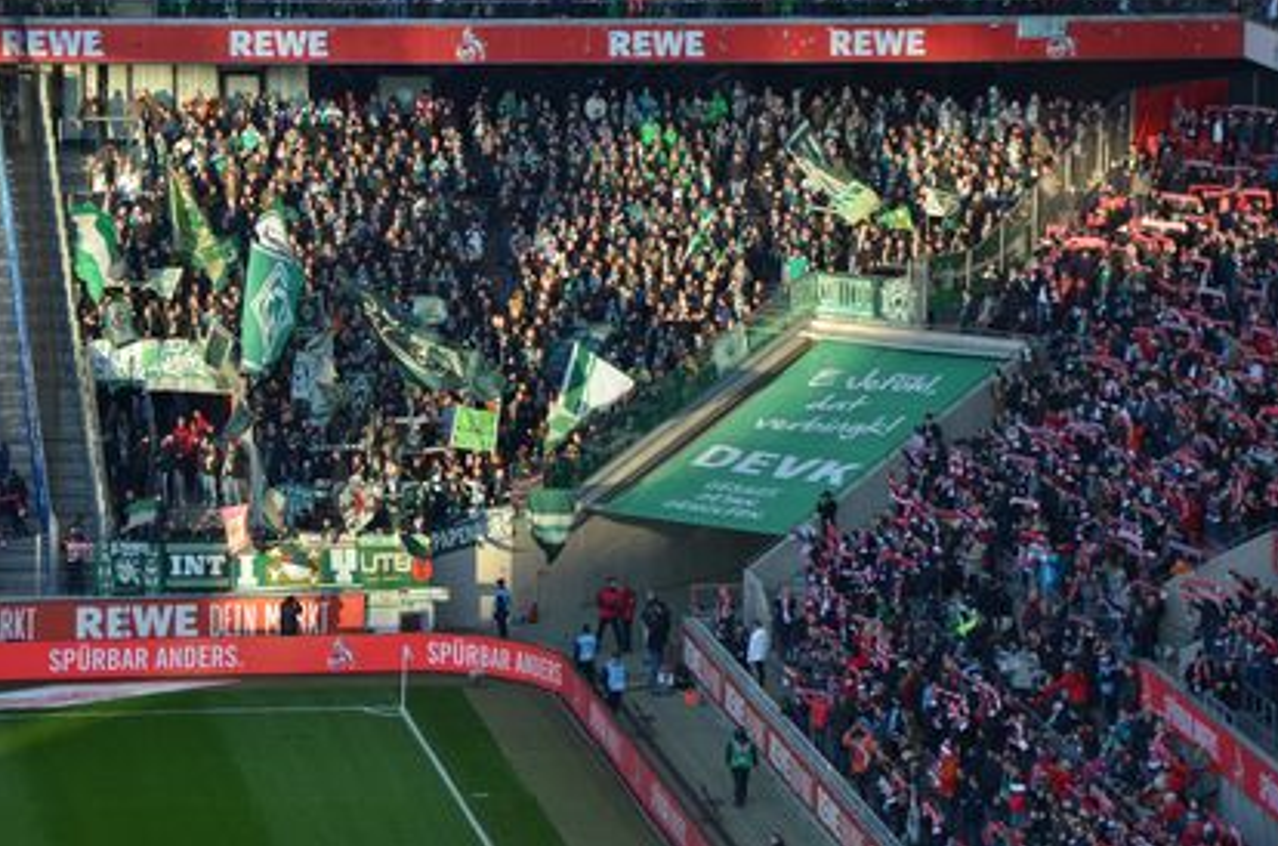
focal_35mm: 190
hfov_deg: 10.8
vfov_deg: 7.2
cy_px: 267
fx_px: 6729
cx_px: 627
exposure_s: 1/250
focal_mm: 92
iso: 400
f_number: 5.6
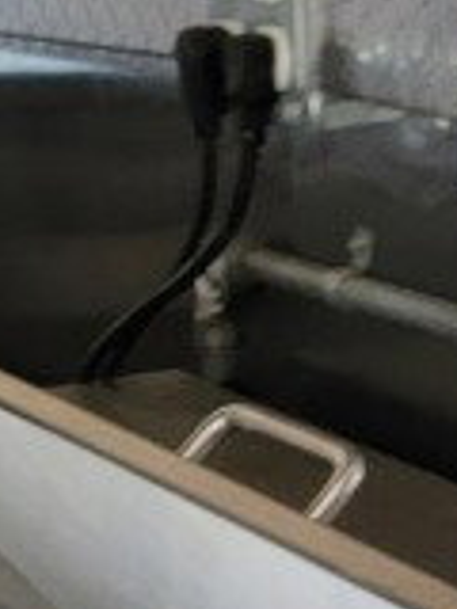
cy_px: 1239
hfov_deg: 12.1
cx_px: 335
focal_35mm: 122
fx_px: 2148
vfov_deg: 13.6
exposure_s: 1/60
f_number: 1.8
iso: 200
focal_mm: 6.7
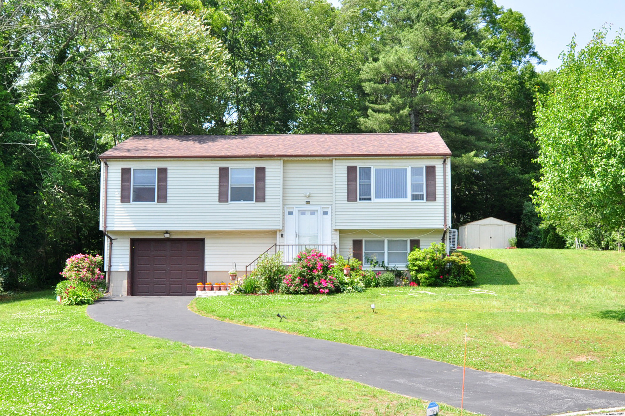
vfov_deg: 43.5
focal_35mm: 30
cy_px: 208
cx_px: 312
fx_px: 520
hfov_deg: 62.0
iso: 400
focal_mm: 20
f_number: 9
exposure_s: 1/200
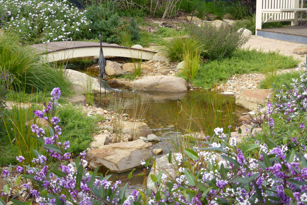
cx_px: 153
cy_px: 102
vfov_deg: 20.0
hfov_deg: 29.7
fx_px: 580
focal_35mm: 68
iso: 100
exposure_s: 1/160
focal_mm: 11
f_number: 4.8
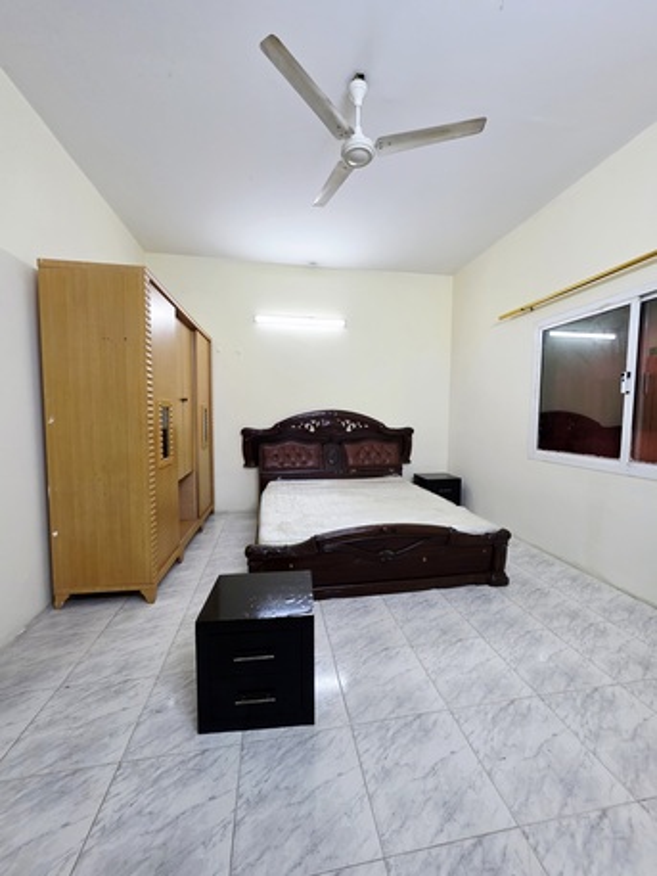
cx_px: 328
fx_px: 329
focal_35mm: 13
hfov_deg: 89.9
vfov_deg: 106.2
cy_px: 438
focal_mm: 2.2
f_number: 1.9
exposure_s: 1/50.3
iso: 160
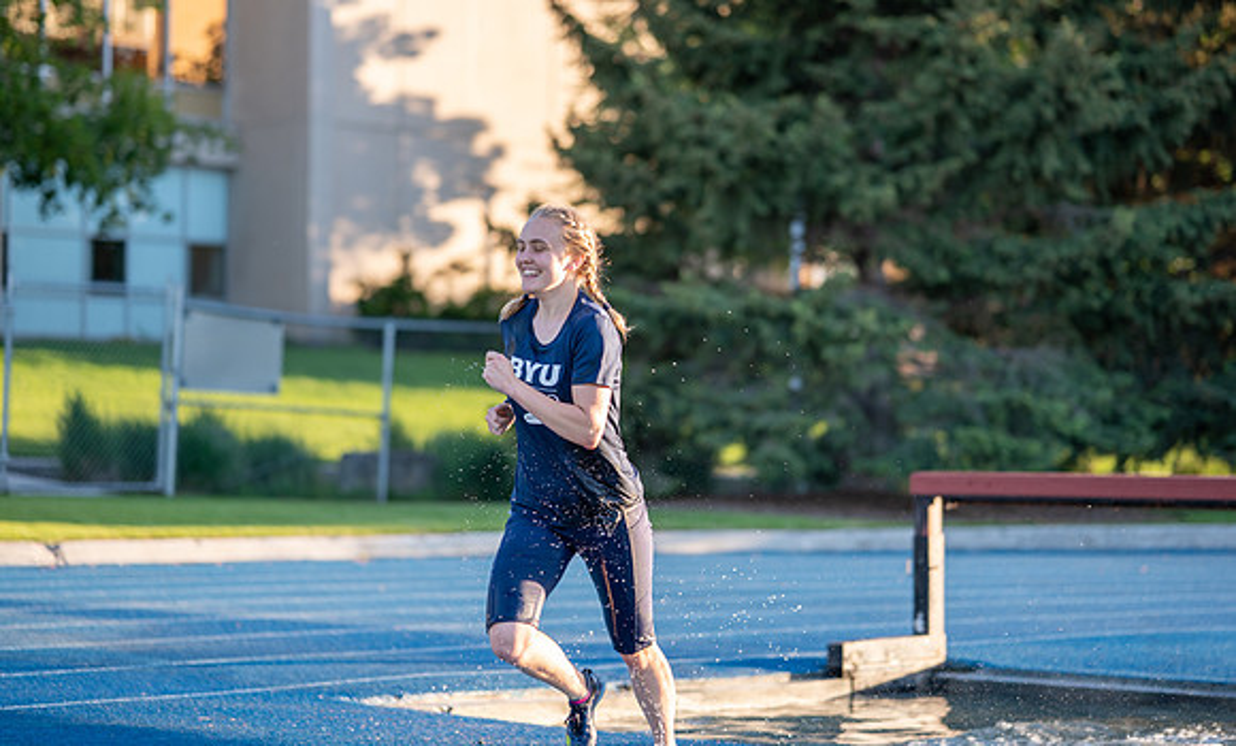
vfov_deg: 13.5
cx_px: 653
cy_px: 302
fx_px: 3153
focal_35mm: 94
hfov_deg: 22.2
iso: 100
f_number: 1.8
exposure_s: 1/500
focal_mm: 85
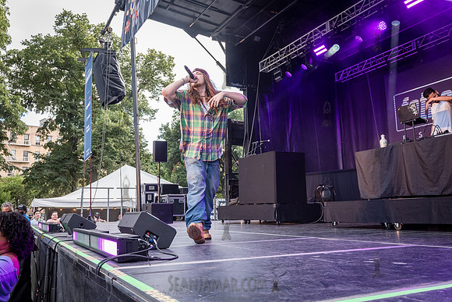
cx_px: 223
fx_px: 417
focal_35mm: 33
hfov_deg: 57.0
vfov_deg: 39.8
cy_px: 146
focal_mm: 29
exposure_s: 1/640
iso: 1000
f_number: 4.5
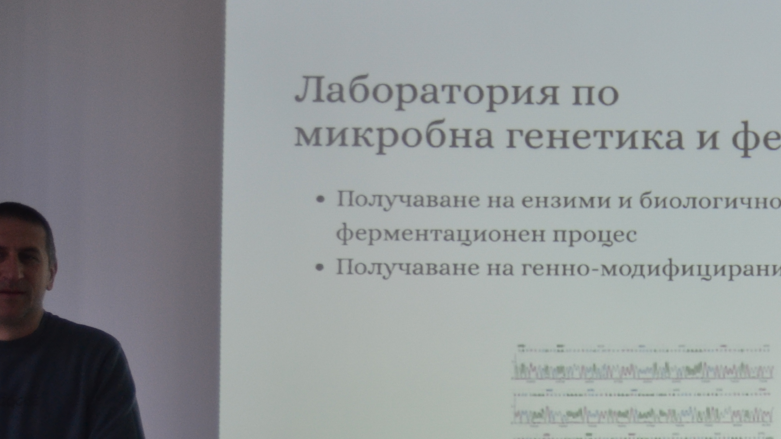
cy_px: 252
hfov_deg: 21.1
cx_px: 615
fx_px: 2073
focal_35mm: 100
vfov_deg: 12.1
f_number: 4.5
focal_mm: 31
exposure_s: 1/80
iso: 400
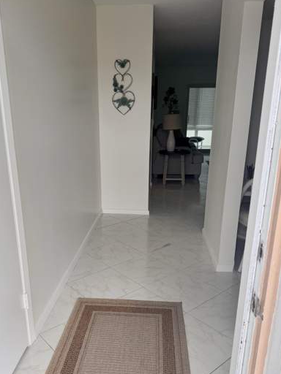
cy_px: 218
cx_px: 127
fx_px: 325
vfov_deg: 59.6
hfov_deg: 46.7
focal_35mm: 30
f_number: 1.78
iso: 80
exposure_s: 1/522
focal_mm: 6.76
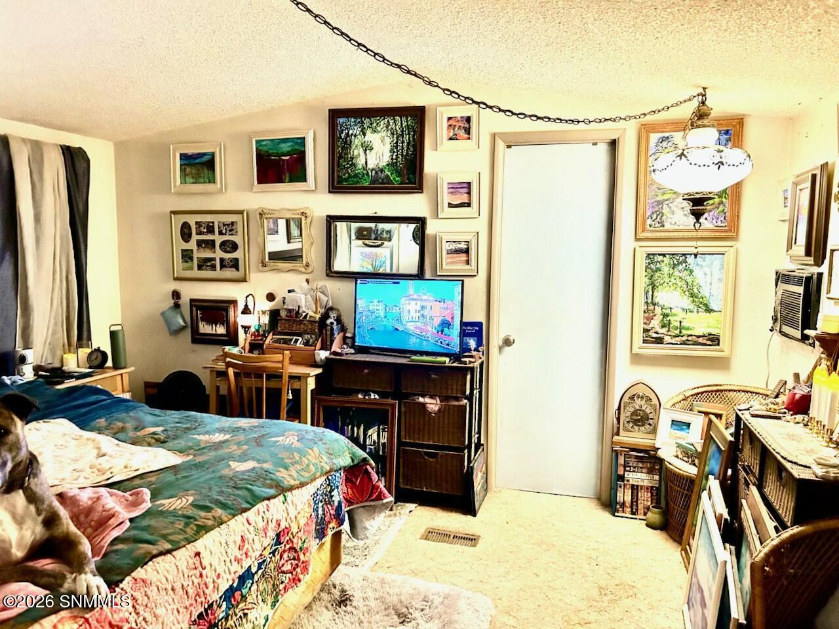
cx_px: 420
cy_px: 314
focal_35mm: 26
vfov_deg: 53.1
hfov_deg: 67.3
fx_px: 630
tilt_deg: -6.5
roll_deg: -0.3
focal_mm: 5.7
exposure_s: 1/40
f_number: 1.5
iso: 640
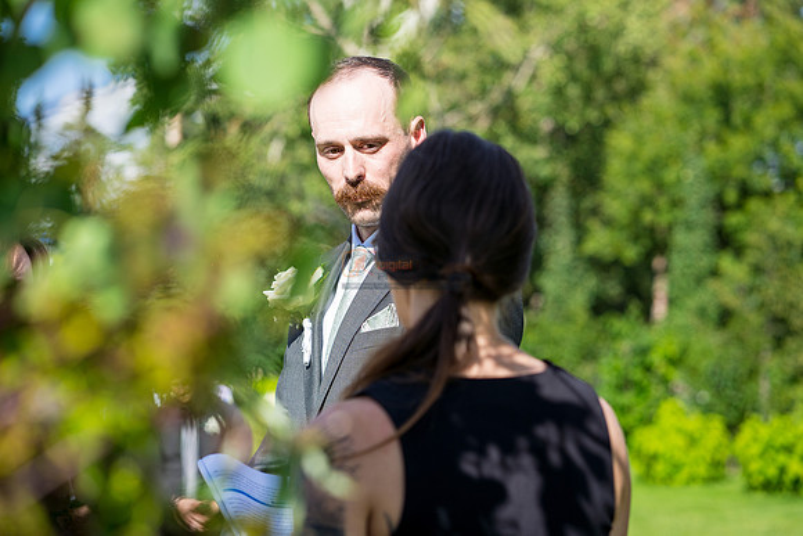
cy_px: 268
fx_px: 1896
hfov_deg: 23.9
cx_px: 402
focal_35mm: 85
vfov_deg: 16.1
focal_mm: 85
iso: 250
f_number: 3.5
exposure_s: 1/1600
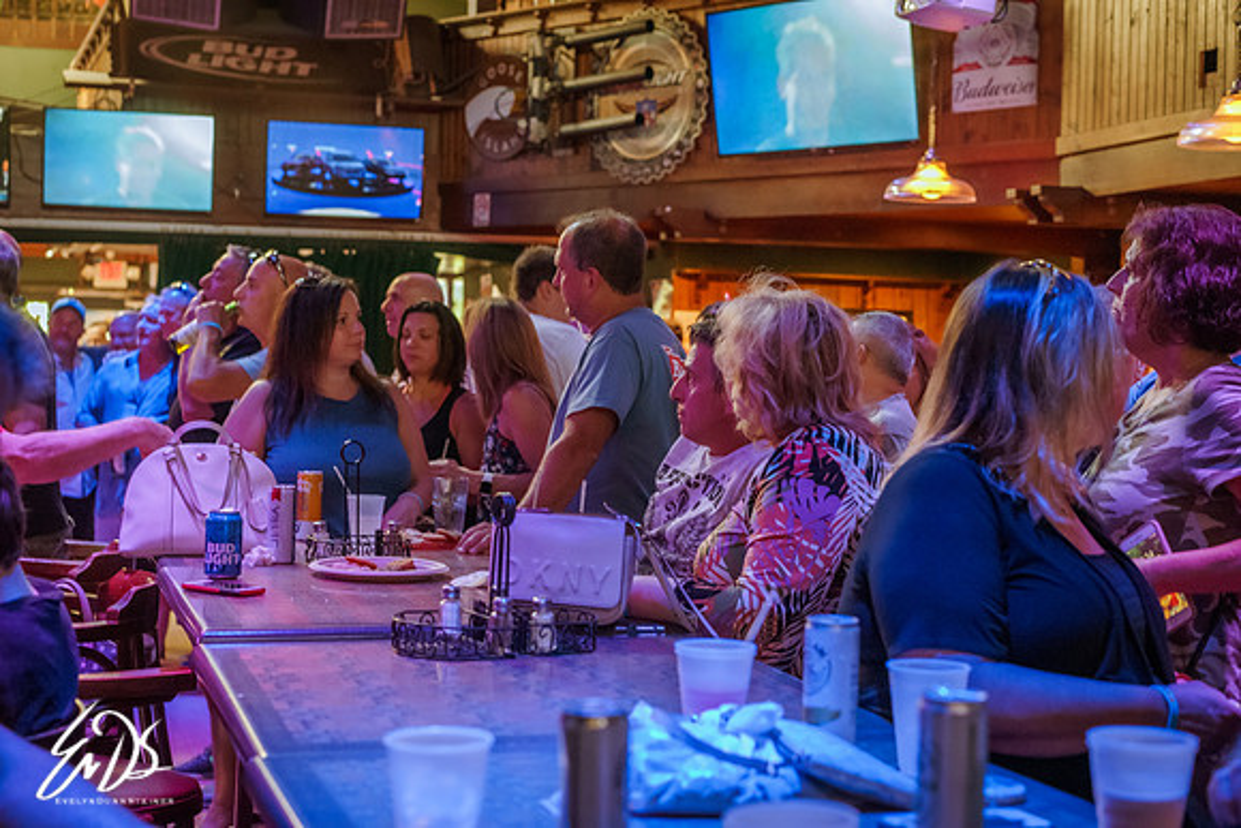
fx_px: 1896
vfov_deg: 24.6
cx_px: 620
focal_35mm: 55
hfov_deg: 36.2
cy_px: 414
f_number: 4
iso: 3200
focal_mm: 55
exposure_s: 1/60
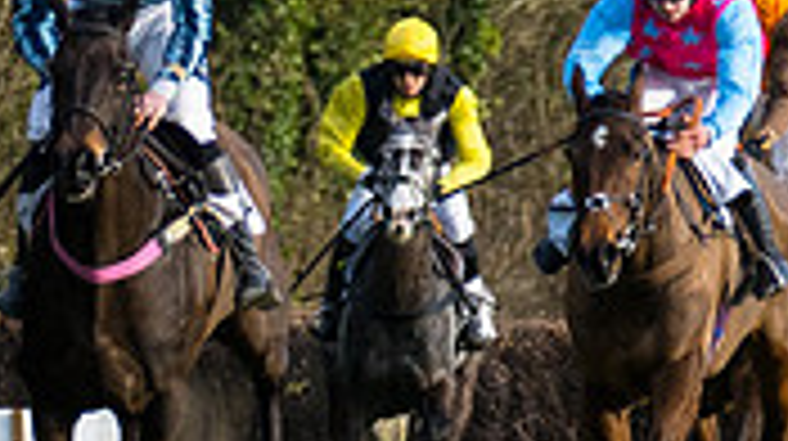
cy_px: -5
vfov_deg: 0.7
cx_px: -466
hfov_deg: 1.2
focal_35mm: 1749
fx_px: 36506
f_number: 4
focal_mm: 181
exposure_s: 1/1600
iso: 400
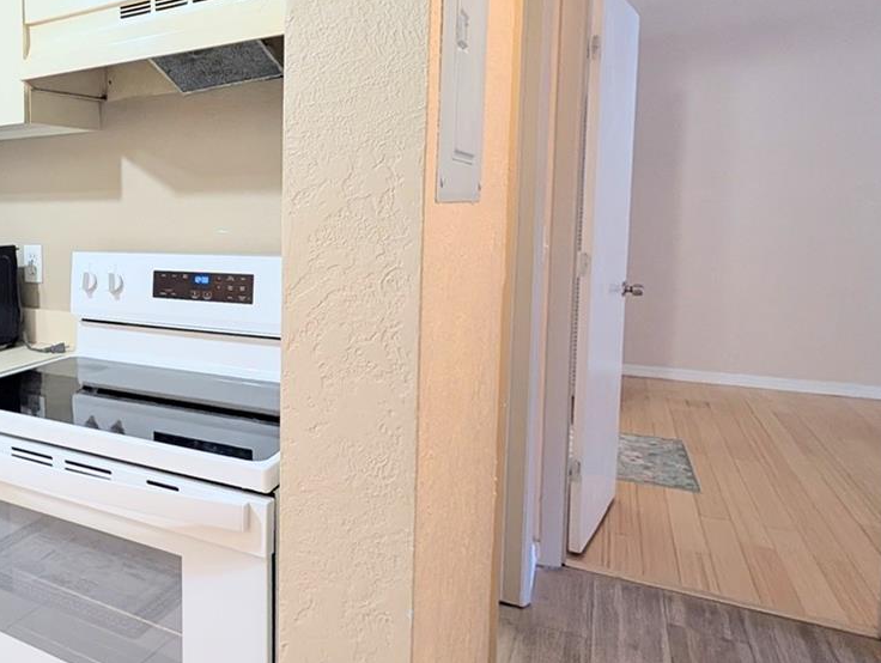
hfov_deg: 55.6
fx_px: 663
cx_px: 47
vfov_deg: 52.9
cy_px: 274
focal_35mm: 26
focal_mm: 2.02
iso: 183
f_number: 1.7
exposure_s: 1/120
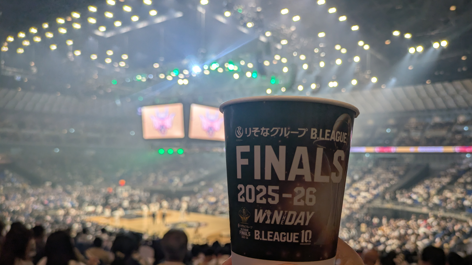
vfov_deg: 39.8
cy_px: 169
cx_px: 250
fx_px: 363
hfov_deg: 66.0
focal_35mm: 29
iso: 90
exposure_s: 1/100
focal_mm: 5.43
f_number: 1.89
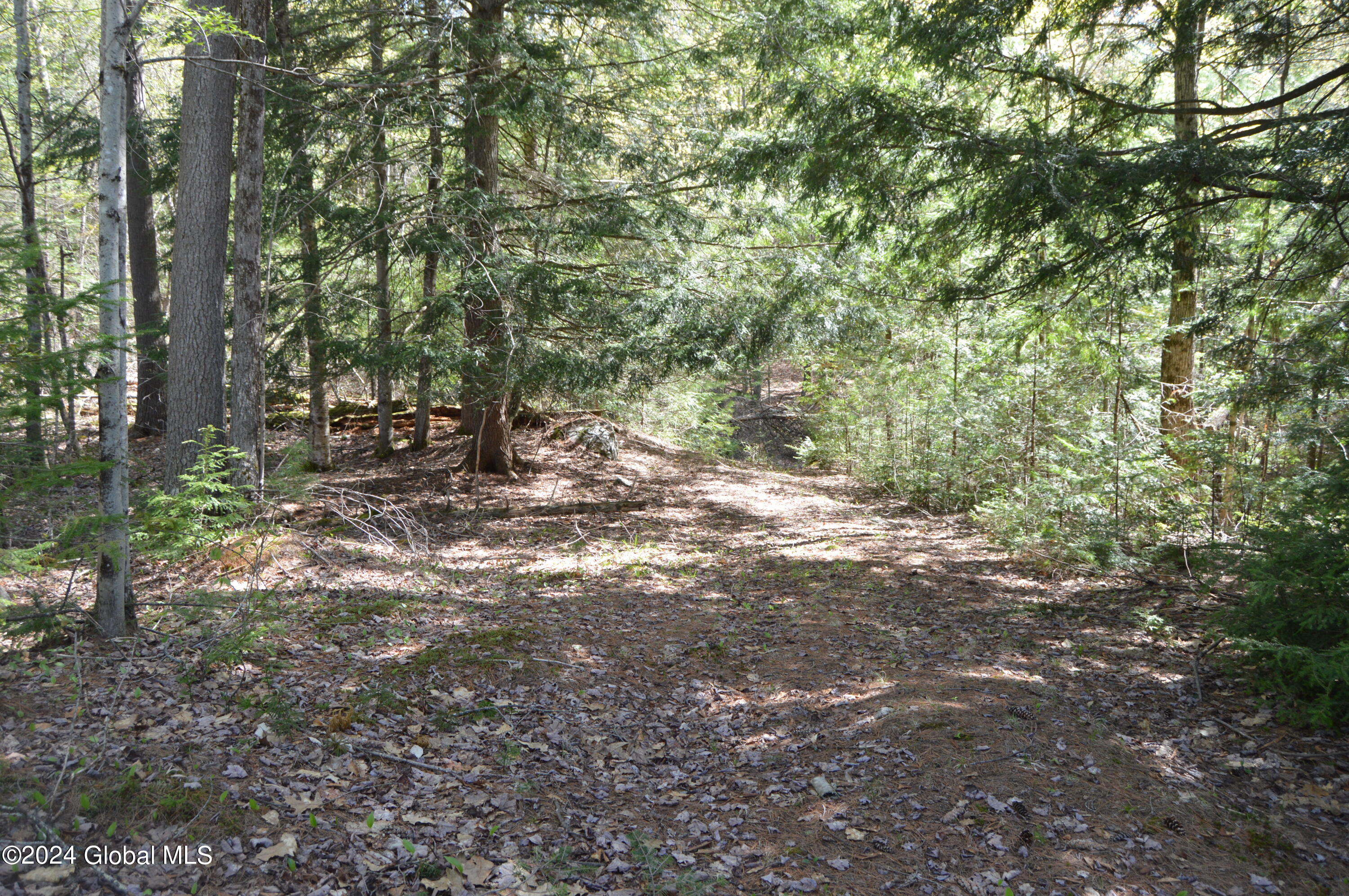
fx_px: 1067
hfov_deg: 64.6
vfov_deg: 45.6
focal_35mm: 28
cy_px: 448
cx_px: 674
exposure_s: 1/125
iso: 320
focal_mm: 19
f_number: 5.6
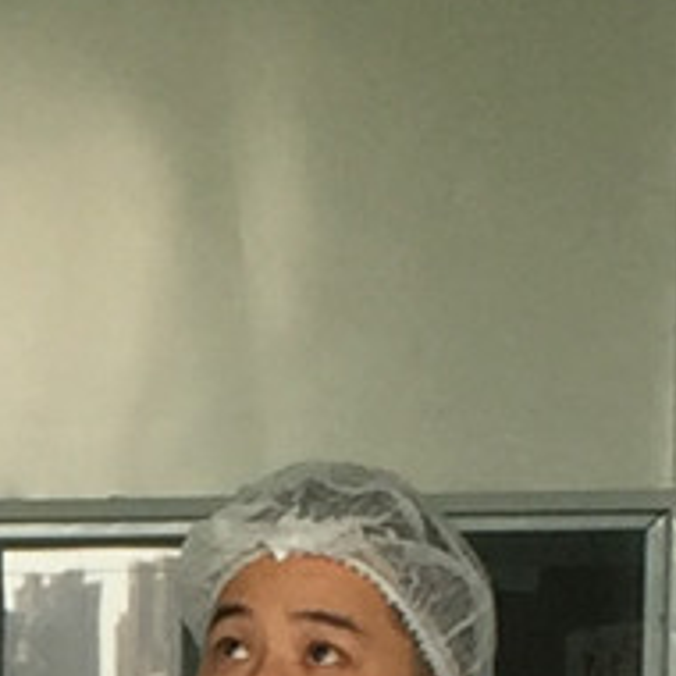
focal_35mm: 270
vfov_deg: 6.3
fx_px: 5965
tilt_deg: -3.9
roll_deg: -0.9
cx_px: -576
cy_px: 1284
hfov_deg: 6.3
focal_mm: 4.15
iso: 32
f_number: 2.2
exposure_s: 1/121
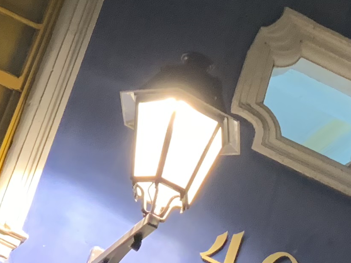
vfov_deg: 11.3
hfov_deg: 15.2
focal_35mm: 127
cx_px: 1
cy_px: -102
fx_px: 1288
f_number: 1.8
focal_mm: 4.25
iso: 640
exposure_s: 1/28
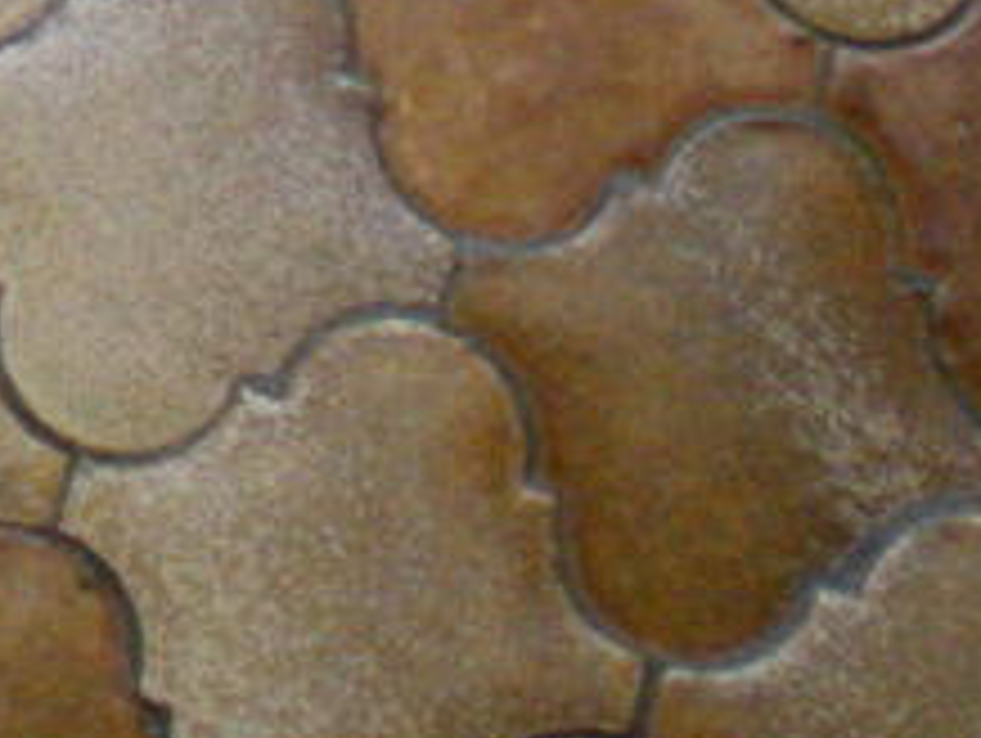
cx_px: -536
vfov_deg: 8.0
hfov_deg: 10.9
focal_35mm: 174
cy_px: -927
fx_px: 4937
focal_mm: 6.3
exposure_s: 1/40
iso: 400
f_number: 3.1
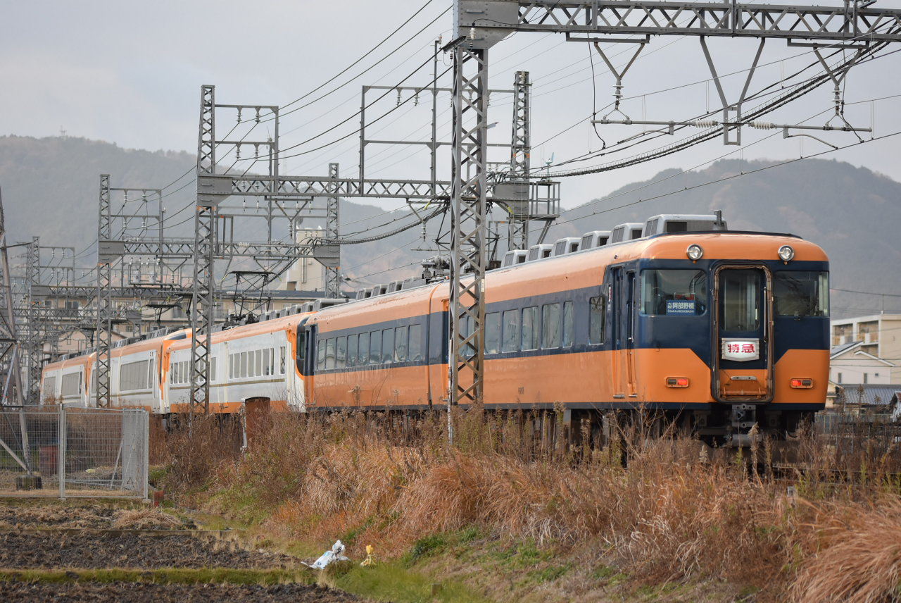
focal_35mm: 158
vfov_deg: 8.7
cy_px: 302
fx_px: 3945
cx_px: 450
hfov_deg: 13.0
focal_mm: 105
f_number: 3.2
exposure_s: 1/800
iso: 800
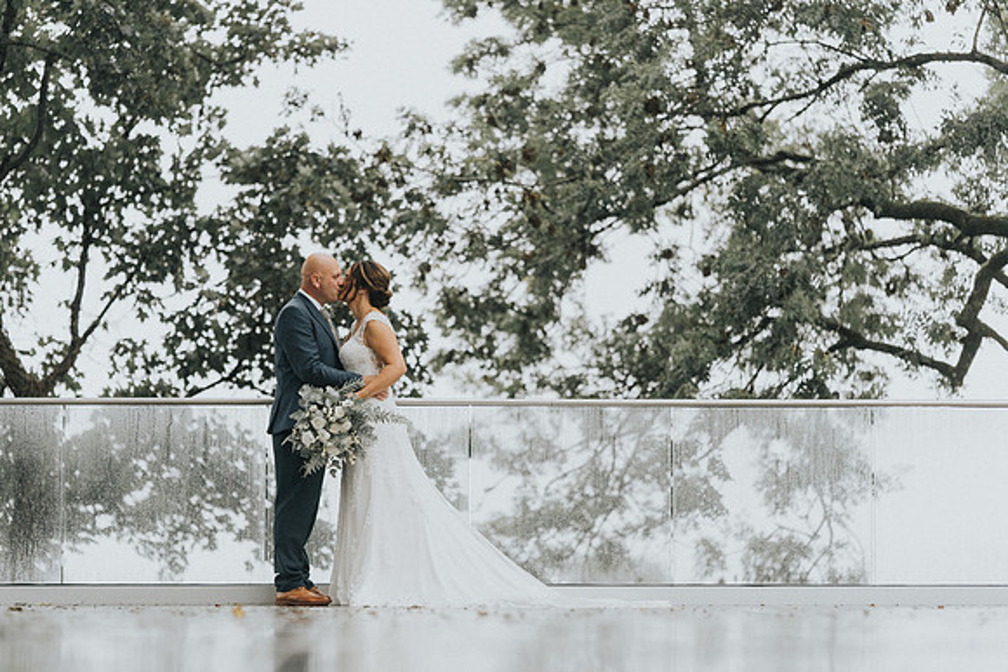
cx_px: 498
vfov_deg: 14.4
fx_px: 2654
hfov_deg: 21.5
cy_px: 314
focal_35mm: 95
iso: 100
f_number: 1.4
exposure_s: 1/1600
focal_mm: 85
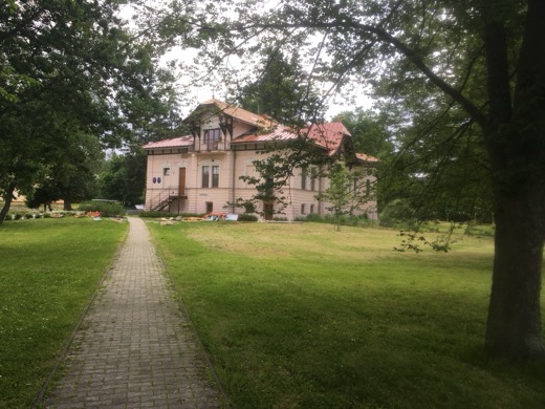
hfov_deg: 61.7
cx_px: 272
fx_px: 457
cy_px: 204
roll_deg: -1.9
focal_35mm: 29
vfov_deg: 48.2
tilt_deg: -0.5
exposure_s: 1/250
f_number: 2.2
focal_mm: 4.15
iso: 25
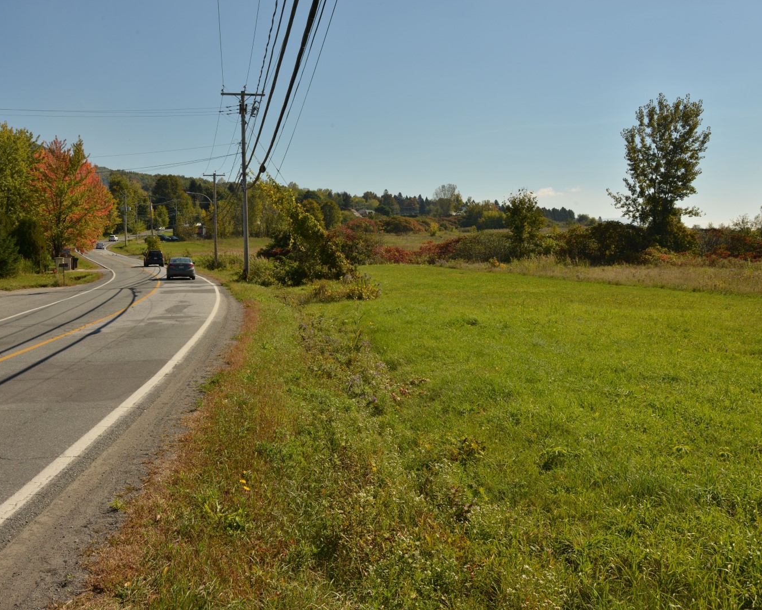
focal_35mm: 34
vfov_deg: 43.4
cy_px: 305
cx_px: 345
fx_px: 767
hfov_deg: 52.8
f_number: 13
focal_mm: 30
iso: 250
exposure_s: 1/400
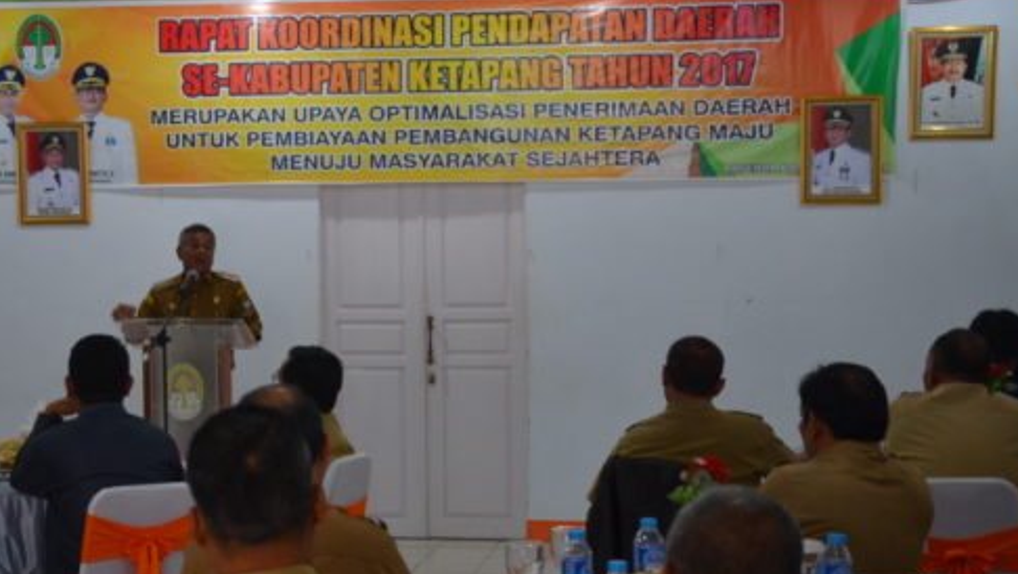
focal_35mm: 77
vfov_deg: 15.7
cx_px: 361
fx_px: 2080
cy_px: 269
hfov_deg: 27.4
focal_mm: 34
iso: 560
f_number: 4.2
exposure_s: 1/60
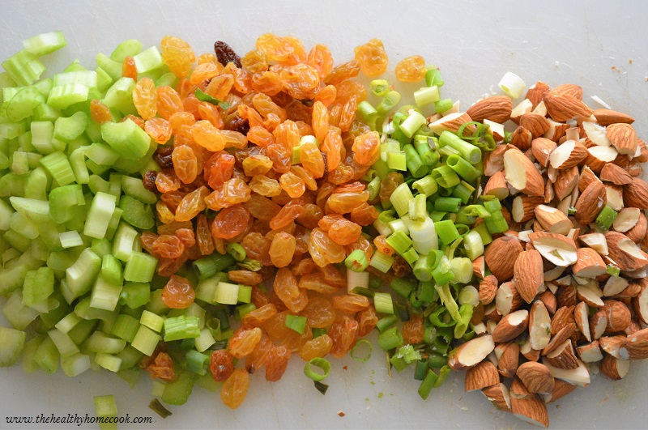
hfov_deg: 29.3
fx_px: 1240
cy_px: 215
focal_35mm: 69
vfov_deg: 19.7
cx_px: 324
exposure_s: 1/125
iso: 3200
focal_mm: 46
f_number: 5.3
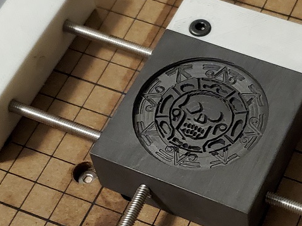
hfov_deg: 42.1
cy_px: 145
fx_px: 384
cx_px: 214
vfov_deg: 32.6
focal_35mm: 44
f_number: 1.5
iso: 640
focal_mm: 4.3
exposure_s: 1/24
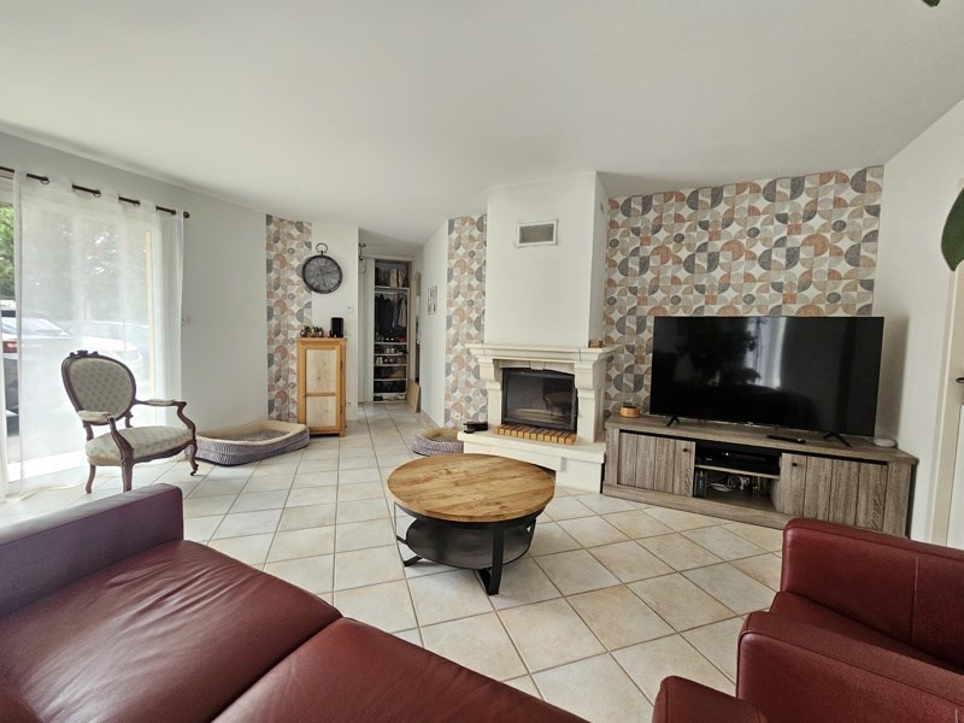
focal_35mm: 13
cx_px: 482
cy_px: 362
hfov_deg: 106.2
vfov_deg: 89.9
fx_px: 362
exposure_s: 1/60
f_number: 2.2
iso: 250
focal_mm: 2.2
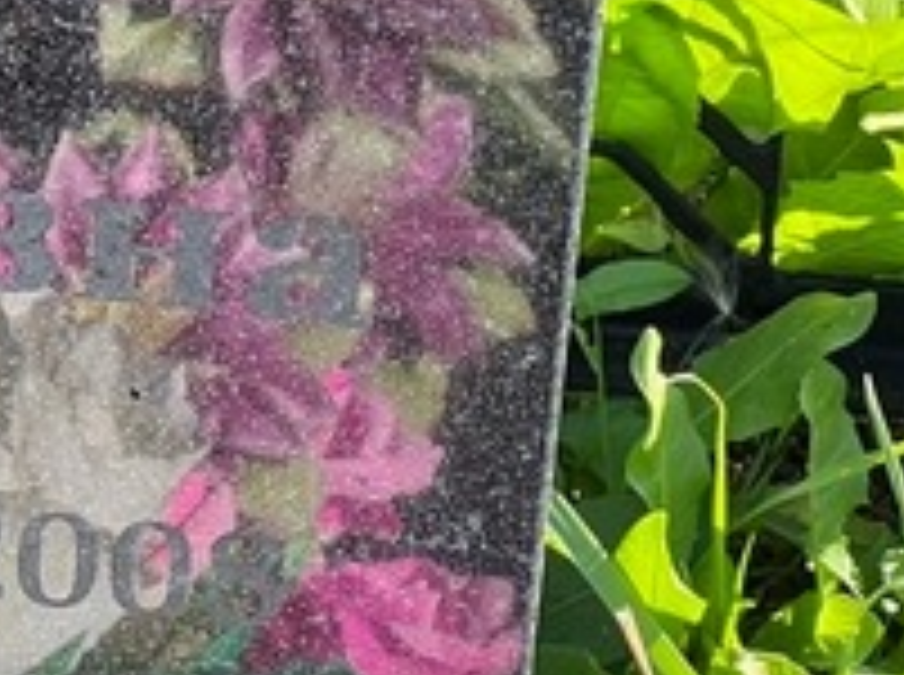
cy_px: -32
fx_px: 8003
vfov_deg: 4.8
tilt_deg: -31.9
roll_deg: +2.4
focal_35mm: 307
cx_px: -562
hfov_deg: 6.4
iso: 40
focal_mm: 9
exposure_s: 1/99
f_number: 2.8
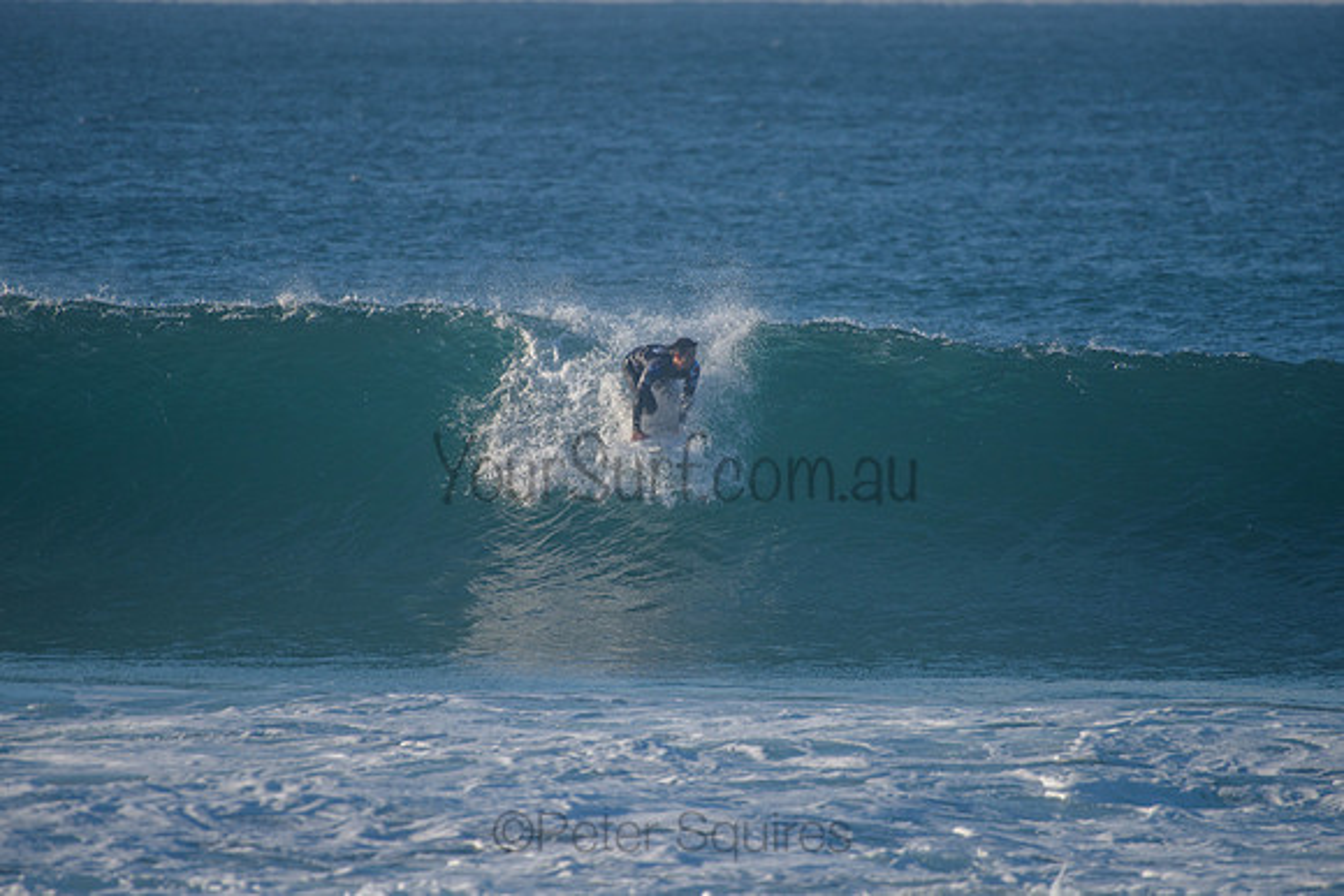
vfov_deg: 2.5
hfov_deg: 3.8
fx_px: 20152
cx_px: 674
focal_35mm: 540
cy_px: 427
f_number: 5.6
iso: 320
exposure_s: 1/2000
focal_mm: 500
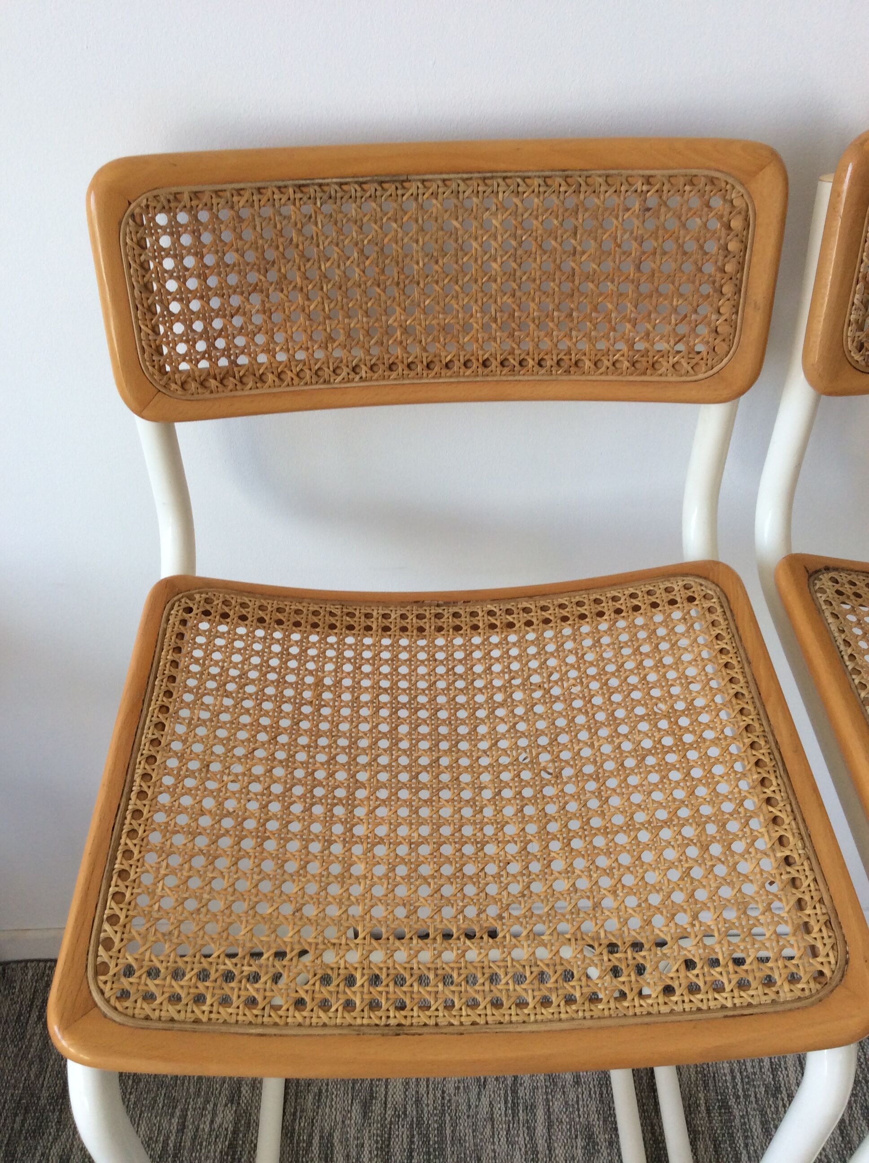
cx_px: 434
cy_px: 582
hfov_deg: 44.1
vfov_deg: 56.9
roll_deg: +0.7
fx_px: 1074
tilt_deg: -43.0
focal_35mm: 32
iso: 32
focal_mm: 3.3
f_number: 2.4
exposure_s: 1/100
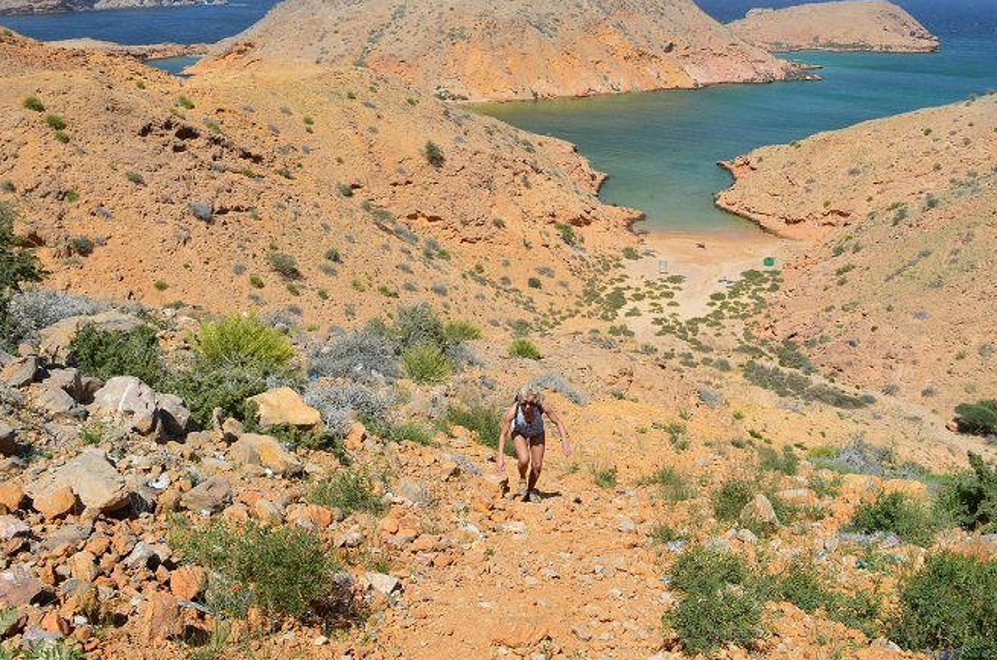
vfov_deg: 39.7
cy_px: 267
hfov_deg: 57.3
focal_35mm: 33
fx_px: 912
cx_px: 522
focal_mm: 18
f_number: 11
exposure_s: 1/500
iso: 280
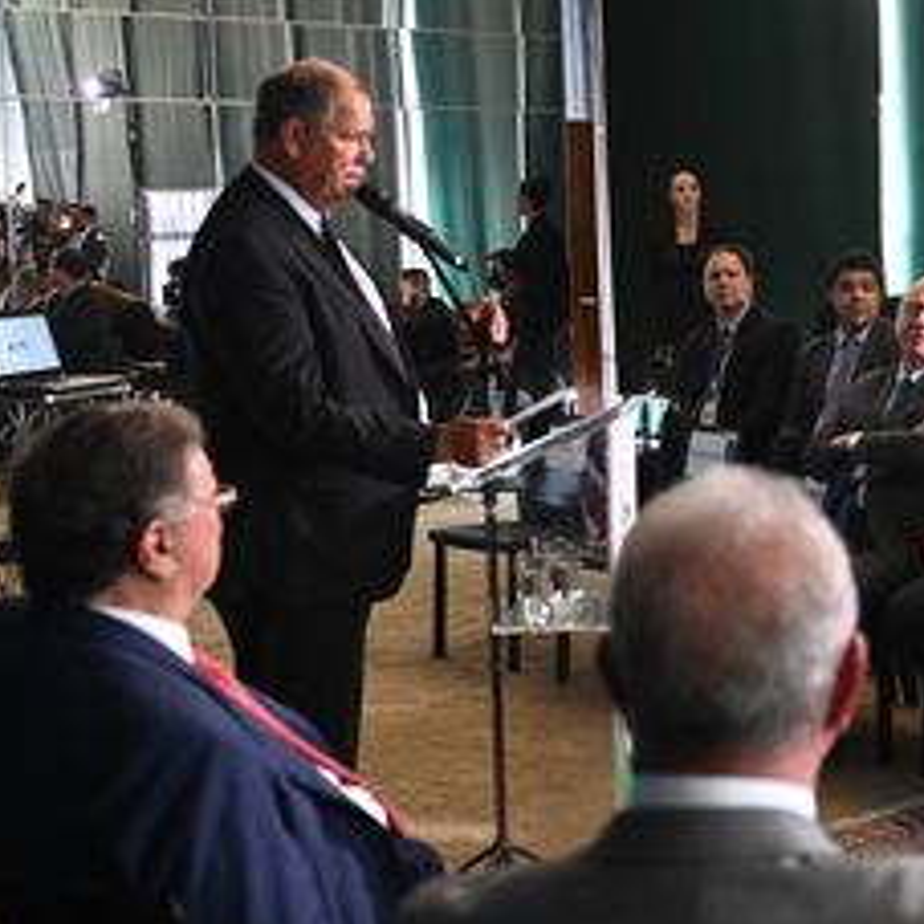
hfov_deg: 25.9
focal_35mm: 63
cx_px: 928
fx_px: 1903
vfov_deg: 27.2
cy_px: 356
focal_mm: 24
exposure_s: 1/250
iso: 3200
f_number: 2.8
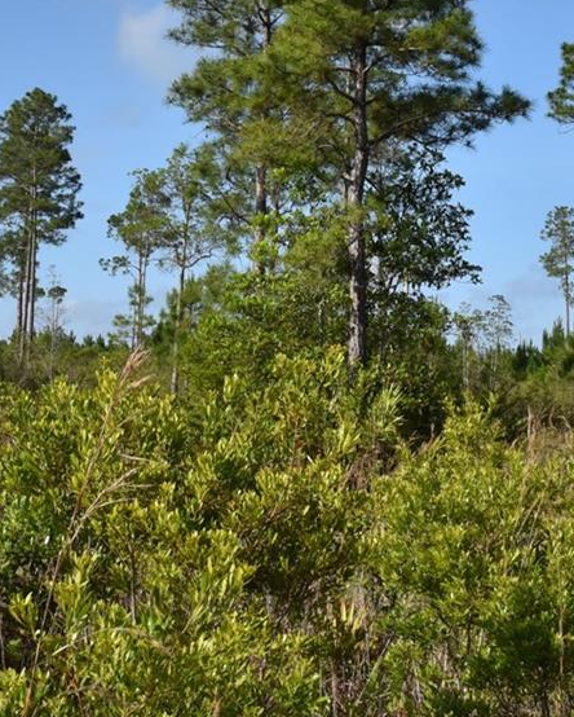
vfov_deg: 28.7
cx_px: 222
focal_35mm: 65
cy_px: 186
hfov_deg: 23.5
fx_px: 1379
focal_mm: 24
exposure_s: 1/1000
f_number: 16
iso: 1250
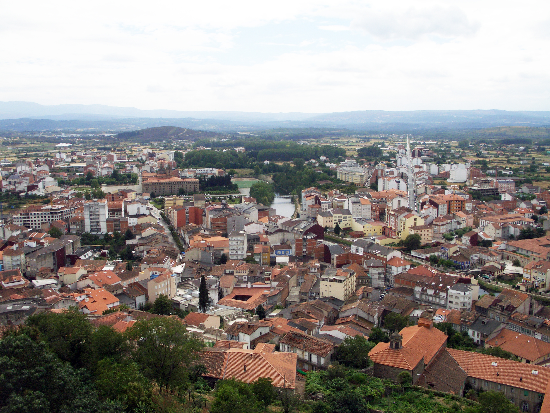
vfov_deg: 42.9
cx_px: 275
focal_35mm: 33
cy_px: 206
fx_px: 524
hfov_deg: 55.4
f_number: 5.6
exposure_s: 1/1000
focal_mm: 7.1
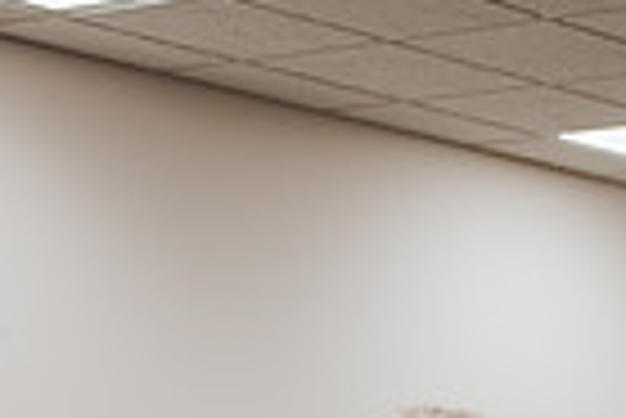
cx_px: 1394
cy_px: 825
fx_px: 2820
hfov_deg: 11.1
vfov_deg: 8.1
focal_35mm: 162
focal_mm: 35
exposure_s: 1/125
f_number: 2.8
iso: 560
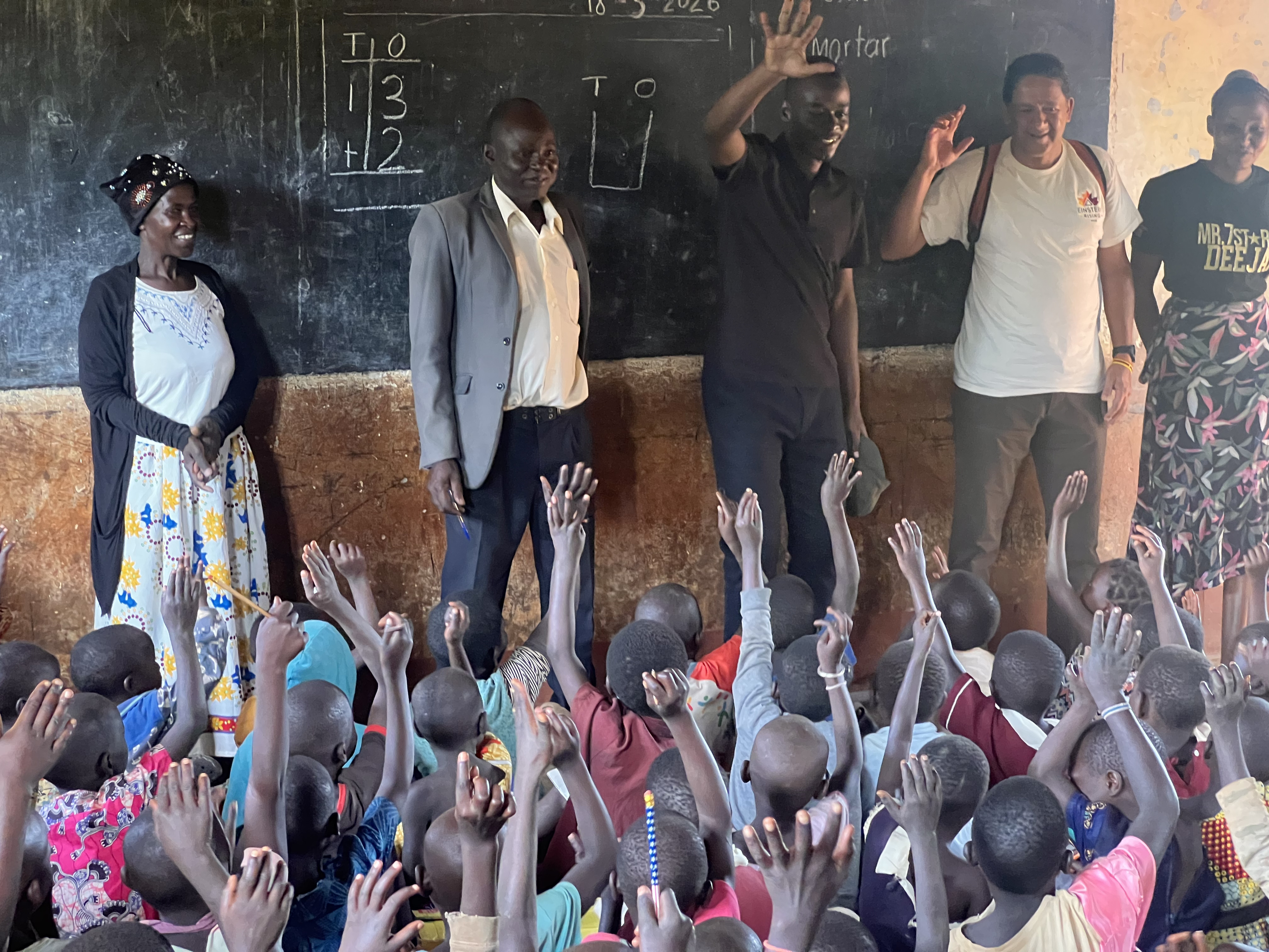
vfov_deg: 19.1
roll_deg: +0.0
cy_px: 476
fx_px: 2823
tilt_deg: -8.1
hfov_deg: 25.3
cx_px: 634
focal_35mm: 77
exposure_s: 1/42
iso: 800
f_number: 2.8
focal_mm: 9
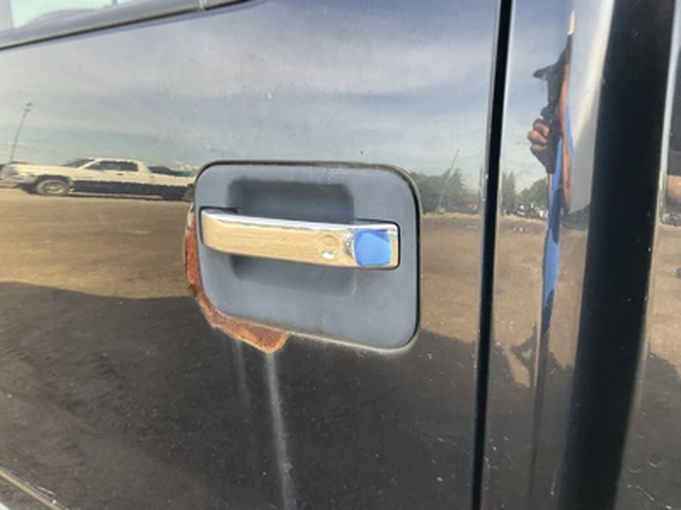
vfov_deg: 48.2
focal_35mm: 29
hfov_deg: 61.7
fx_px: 571
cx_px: 340
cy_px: 255
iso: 32
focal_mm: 3
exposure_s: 1/122
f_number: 1.8
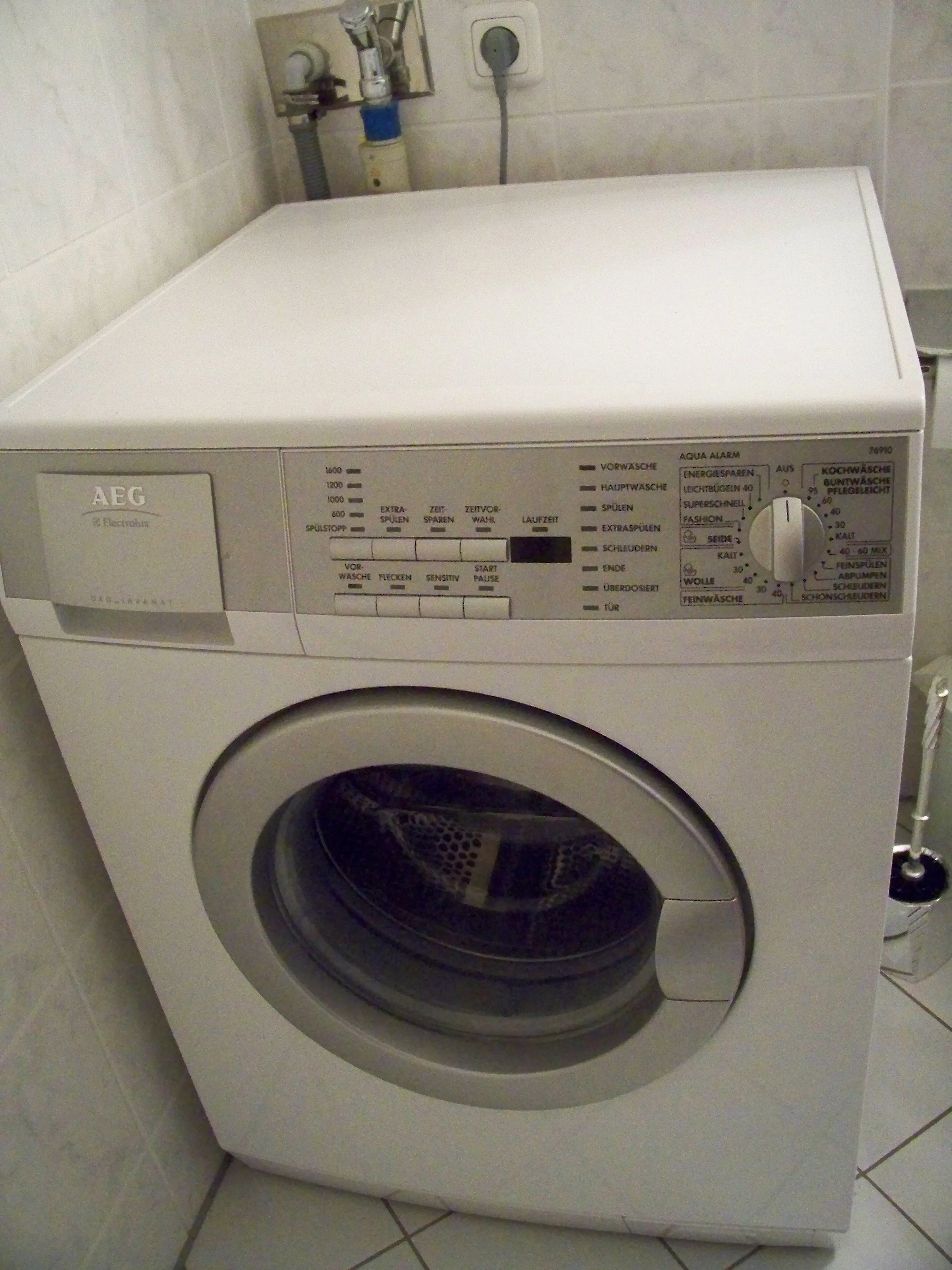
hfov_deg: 42.9
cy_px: 635
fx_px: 1210
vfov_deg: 55.4
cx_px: 476
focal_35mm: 33
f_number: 2.8
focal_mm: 5.85
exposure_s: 1/30
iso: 1250
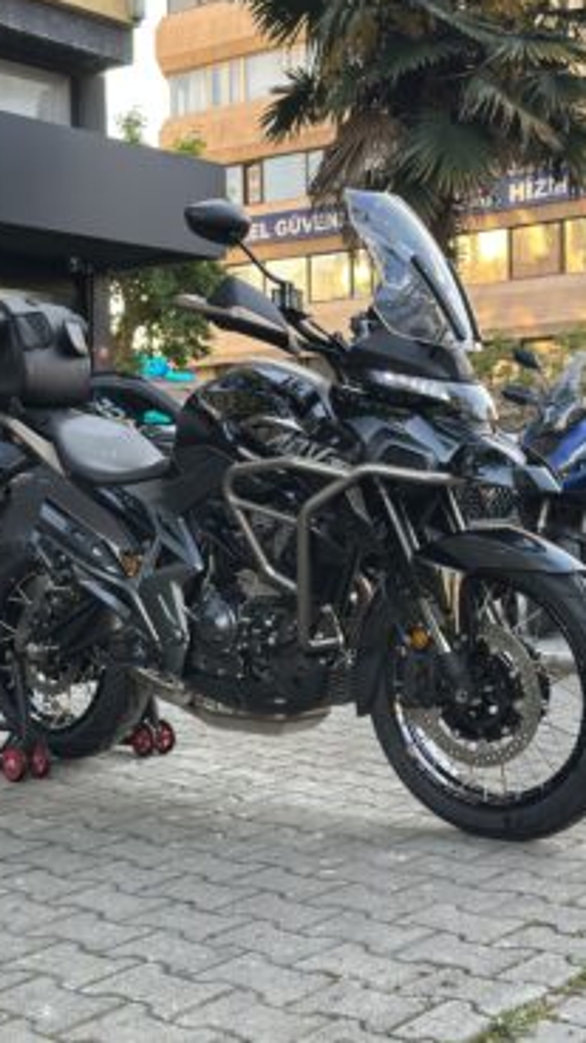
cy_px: 517
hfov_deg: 22.6
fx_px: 1464
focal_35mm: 53
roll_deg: +0.2
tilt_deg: -0.8
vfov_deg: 39.2
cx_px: 286
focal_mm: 6.86
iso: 100
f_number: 1.78
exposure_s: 1/171
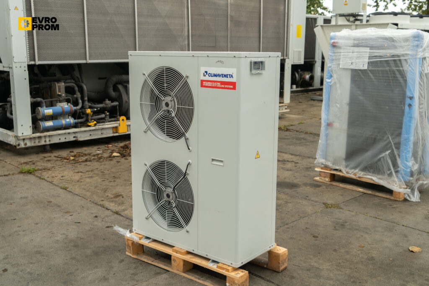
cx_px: 214
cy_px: 143
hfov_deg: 49.5
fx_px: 465
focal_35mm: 39
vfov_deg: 34.2
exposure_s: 1/100
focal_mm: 39
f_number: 5
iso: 400
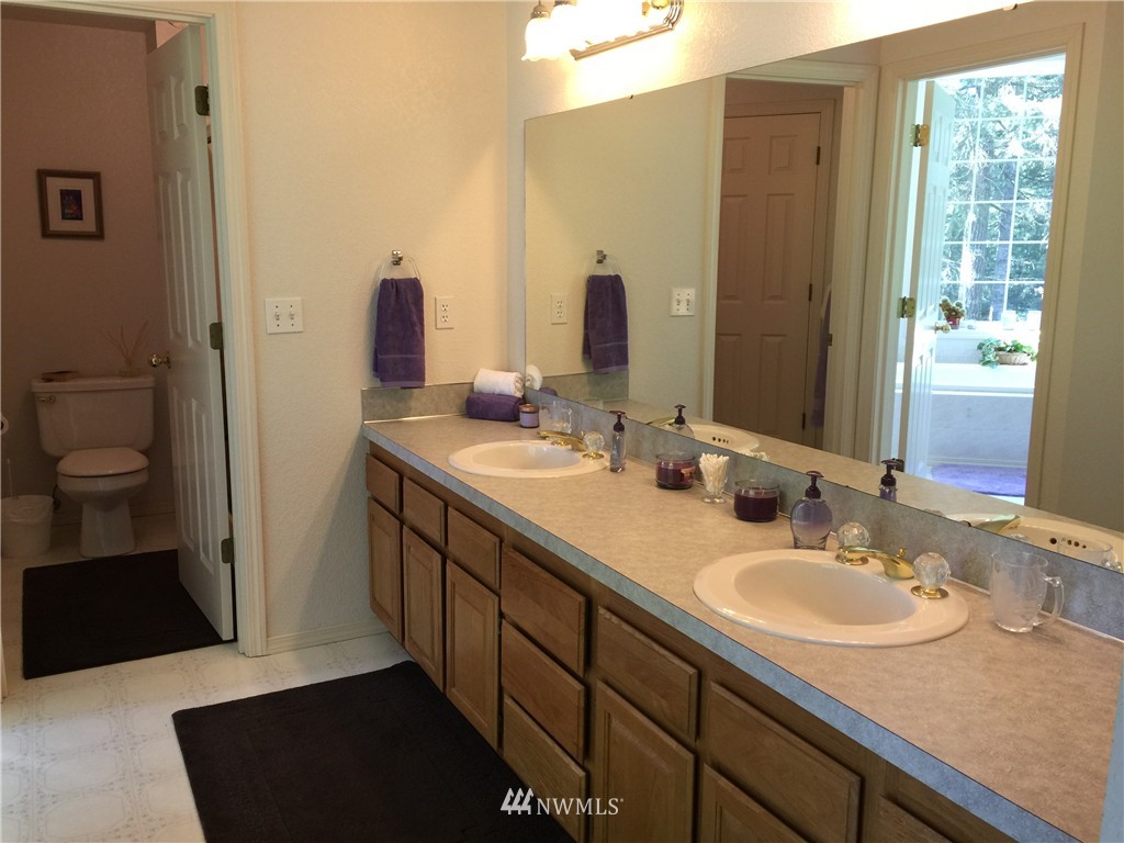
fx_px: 942
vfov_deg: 48.2
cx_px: 562
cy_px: 422
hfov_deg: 61.7
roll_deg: -1.0
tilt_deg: -11.2
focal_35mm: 29
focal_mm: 4.15
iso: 40
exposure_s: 1/30
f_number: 2.2
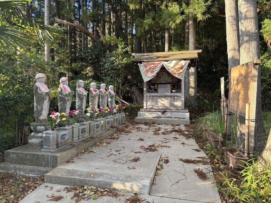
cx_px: 136
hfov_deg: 67.3
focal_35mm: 26
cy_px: 102
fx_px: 204
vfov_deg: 53.1
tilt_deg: -1.1
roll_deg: -0.7
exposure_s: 1/121
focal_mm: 5.96
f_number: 1.6
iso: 100
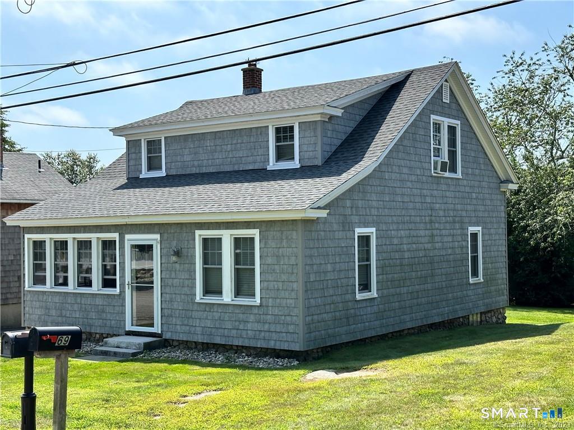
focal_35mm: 48
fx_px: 796
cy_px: 215
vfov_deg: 30.3
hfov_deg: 39.7
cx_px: 287
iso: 64
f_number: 1.78
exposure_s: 1/2809
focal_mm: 6.86
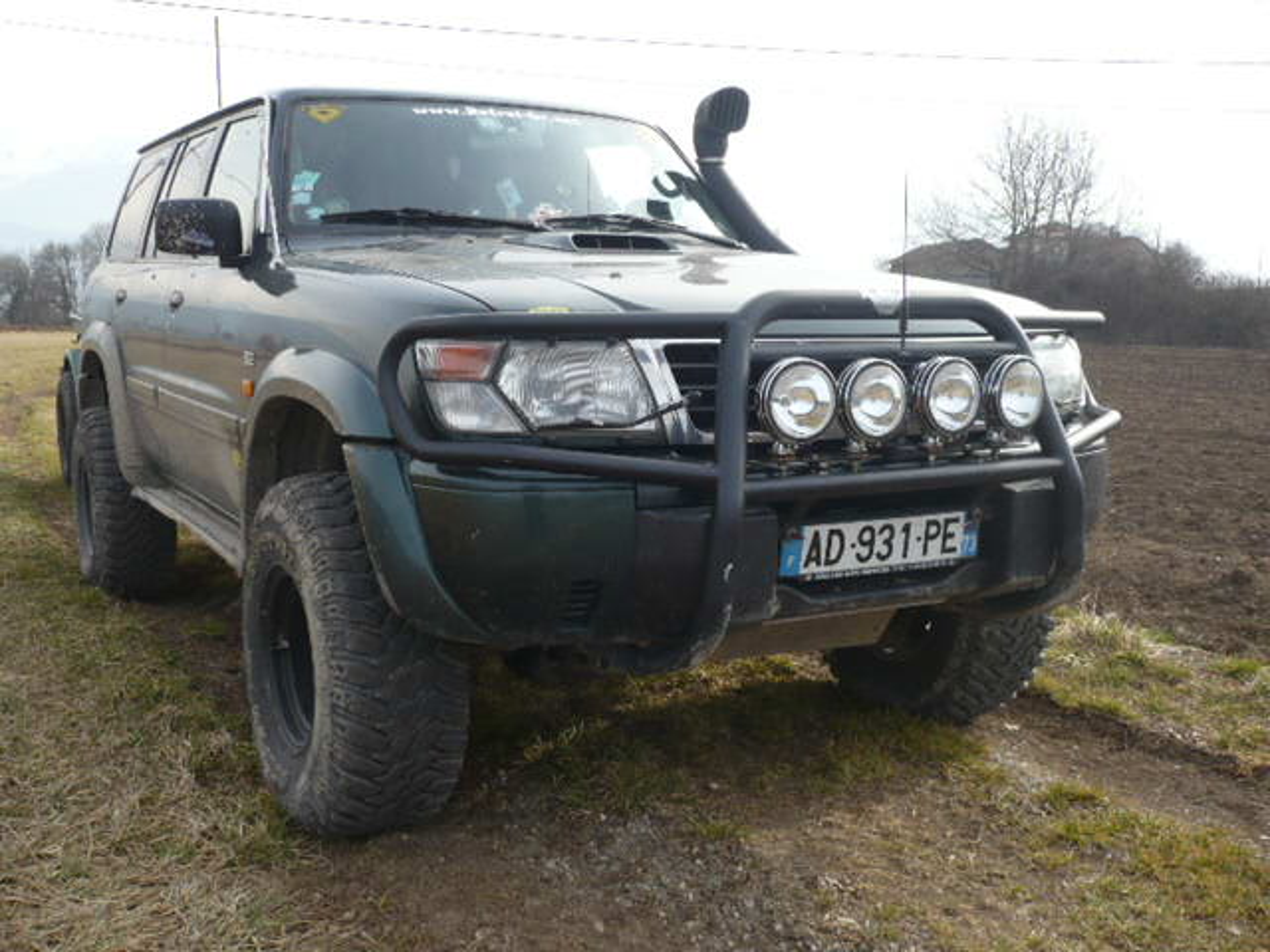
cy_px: 476
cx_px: 635
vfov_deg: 40.7
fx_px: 1284
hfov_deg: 52.6
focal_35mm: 35
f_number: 2.8
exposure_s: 1/400
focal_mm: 5.8
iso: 100
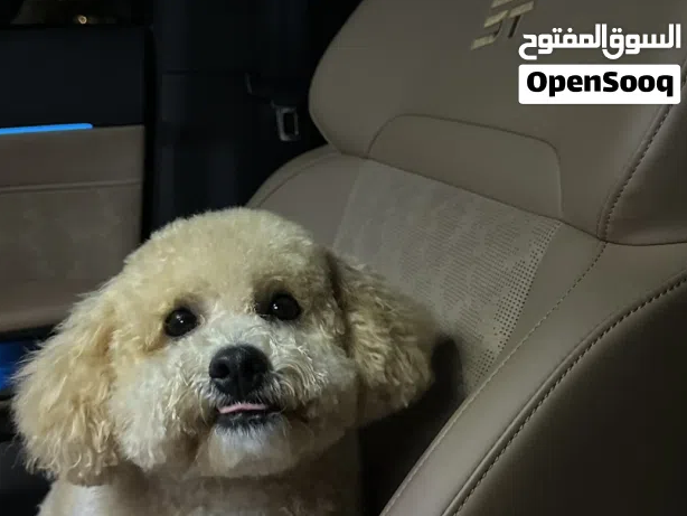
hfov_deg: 69.4
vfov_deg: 54.9
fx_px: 496
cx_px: 350
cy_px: 265
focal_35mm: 25
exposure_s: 1/30
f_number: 1.78
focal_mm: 6.86
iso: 1250
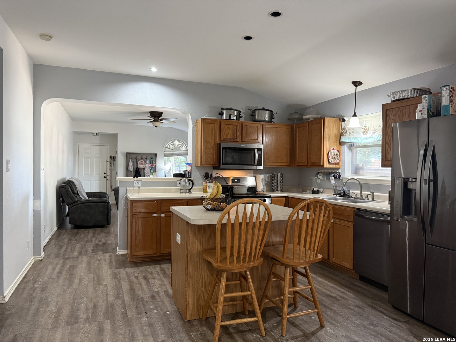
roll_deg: -0.2
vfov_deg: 56.8
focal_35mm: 24
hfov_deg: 71.6
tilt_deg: -0.8
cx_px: 228
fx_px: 316
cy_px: 171
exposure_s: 1/60
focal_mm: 6.76
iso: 400
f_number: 1.78
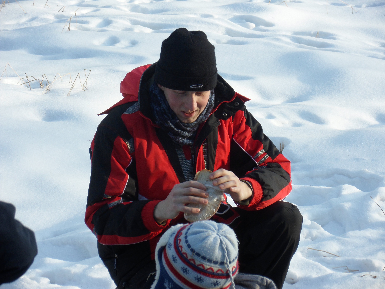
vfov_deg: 9.2
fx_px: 1802
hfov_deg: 12.2
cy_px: 144
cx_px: 192
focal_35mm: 162
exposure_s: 1/180
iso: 100
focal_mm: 28.7
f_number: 5.5
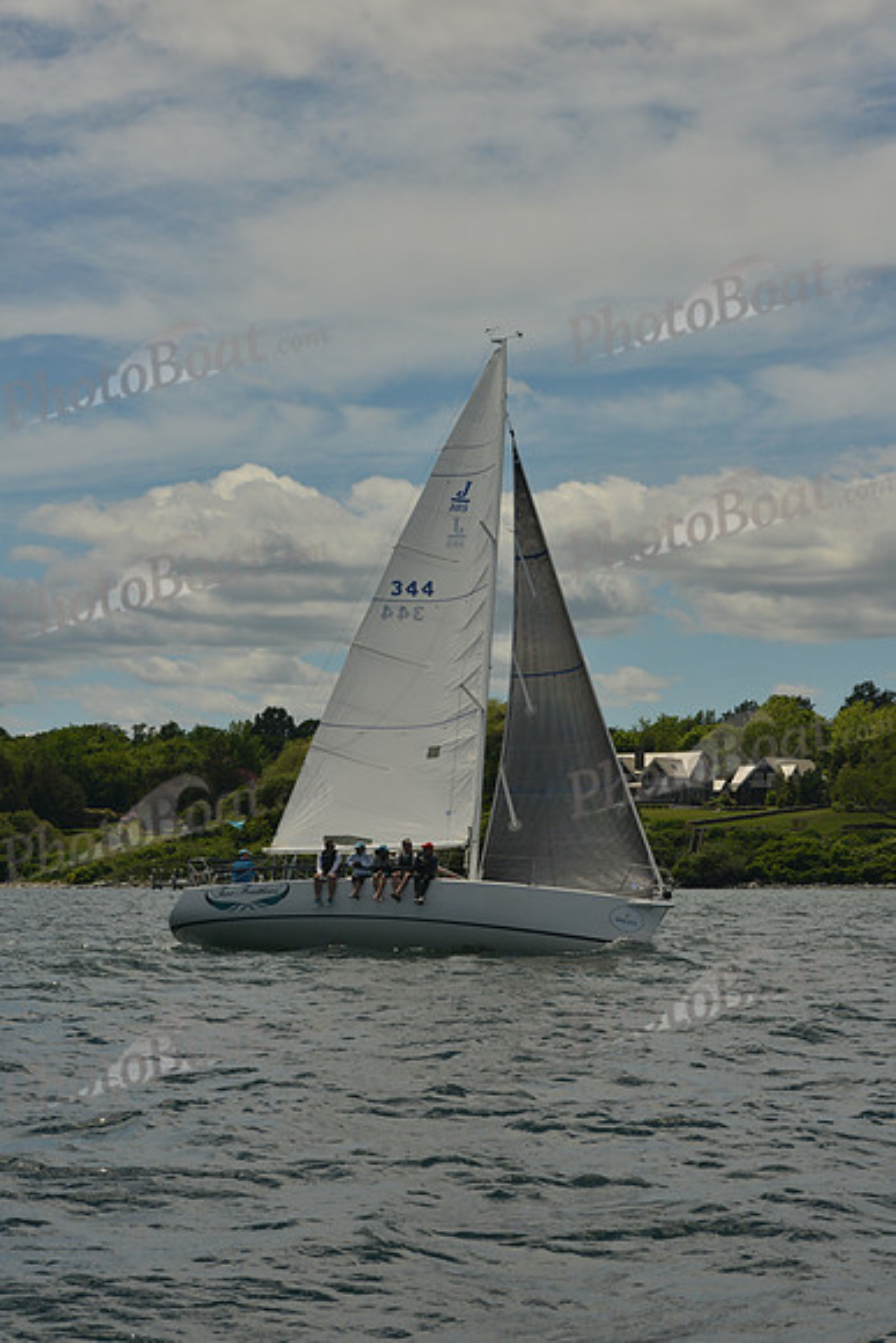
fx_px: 2612
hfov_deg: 19.5
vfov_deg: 28.8
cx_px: 448
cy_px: 672
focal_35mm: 70
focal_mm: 70
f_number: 11
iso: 400
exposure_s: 1/800
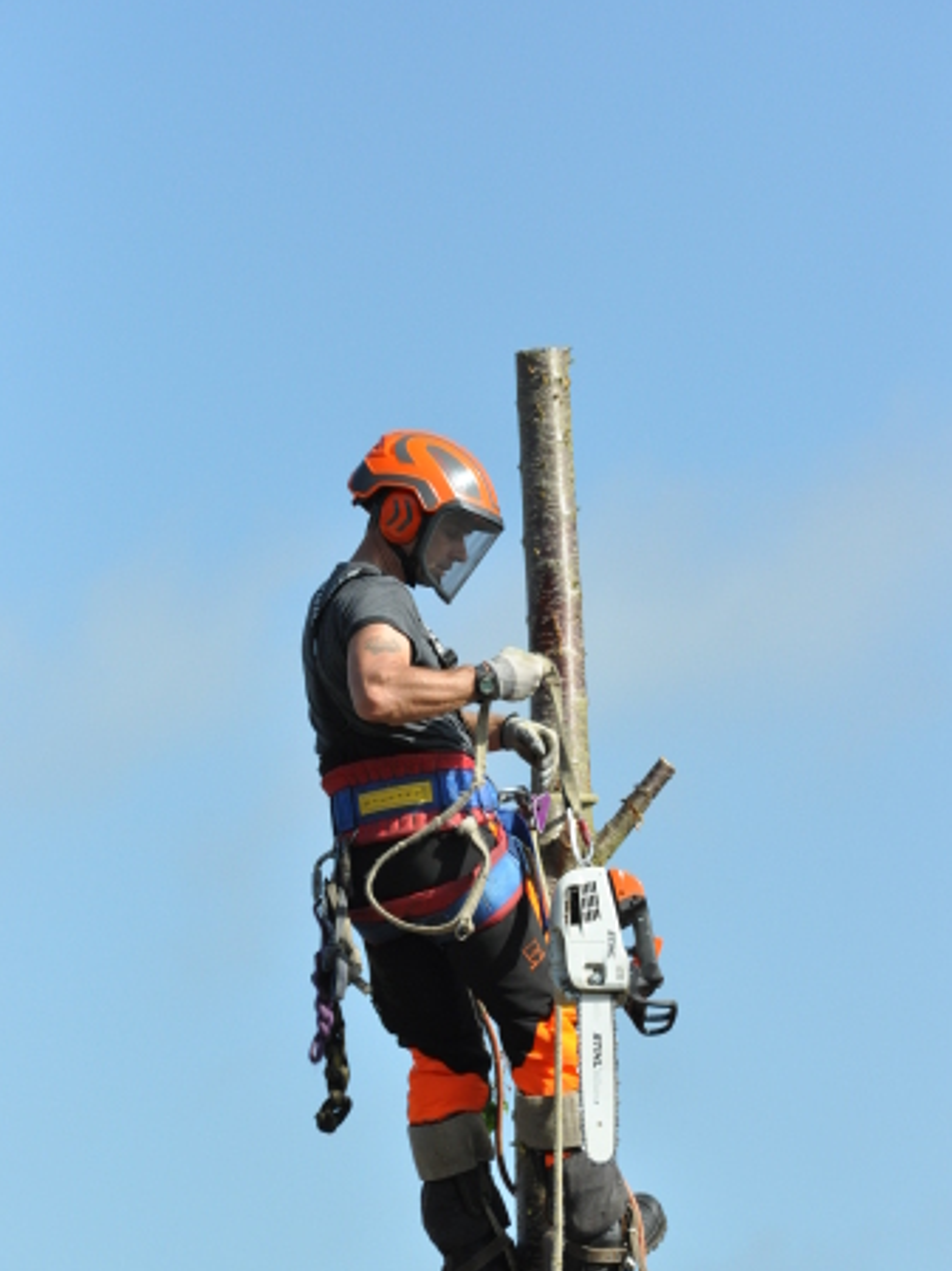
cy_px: 706
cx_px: 477
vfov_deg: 7.3
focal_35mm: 271
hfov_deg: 5.5
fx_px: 9930
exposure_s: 1/3200
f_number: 7.1
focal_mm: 165
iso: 800
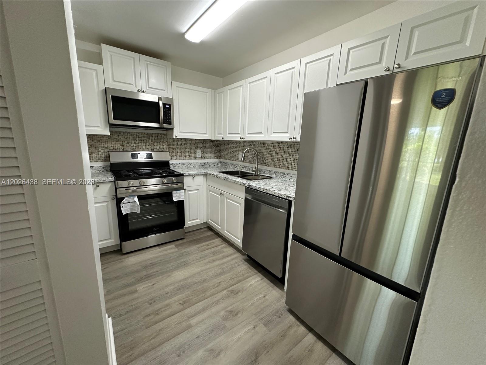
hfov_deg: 102.1
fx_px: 197
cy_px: 182
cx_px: 243
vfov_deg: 85.7
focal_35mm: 14
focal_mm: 2.22
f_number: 2.2
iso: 250
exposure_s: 1/120
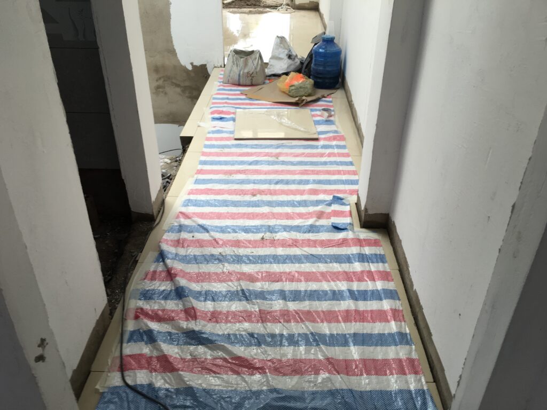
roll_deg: -0.3
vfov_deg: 48.2
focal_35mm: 29
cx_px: 274
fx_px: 458
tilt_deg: -28.9
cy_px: 205
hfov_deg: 61.7
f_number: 2.2
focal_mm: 4.15
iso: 32
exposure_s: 1/100
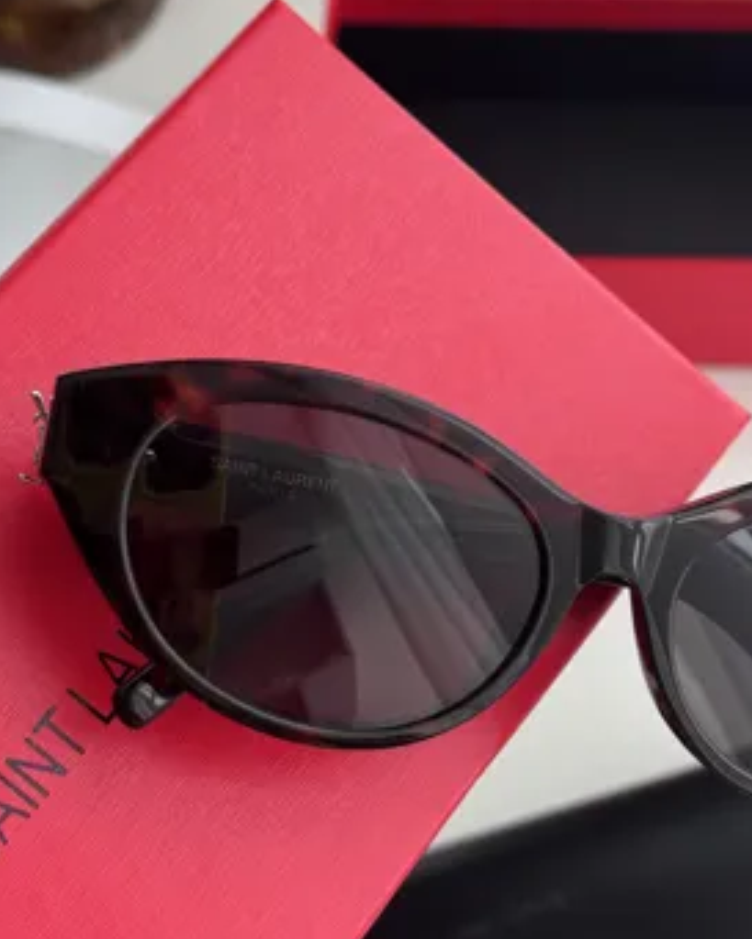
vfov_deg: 28.7
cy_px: 534
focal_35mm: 66
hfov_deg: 23.2
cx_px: 375
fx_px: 1835
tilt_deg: -63.5
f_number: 1.78
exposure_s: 1/119
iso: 100
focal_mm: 6.76
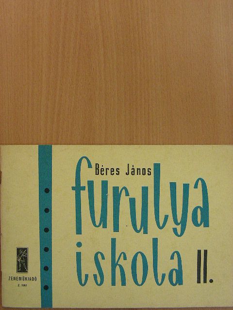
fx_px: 431
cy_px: 155
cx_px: 116
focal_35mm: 48
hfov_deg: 30.3
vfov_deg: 39.7
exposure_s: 1/31.2
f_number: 3.5
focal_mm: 8
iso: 178
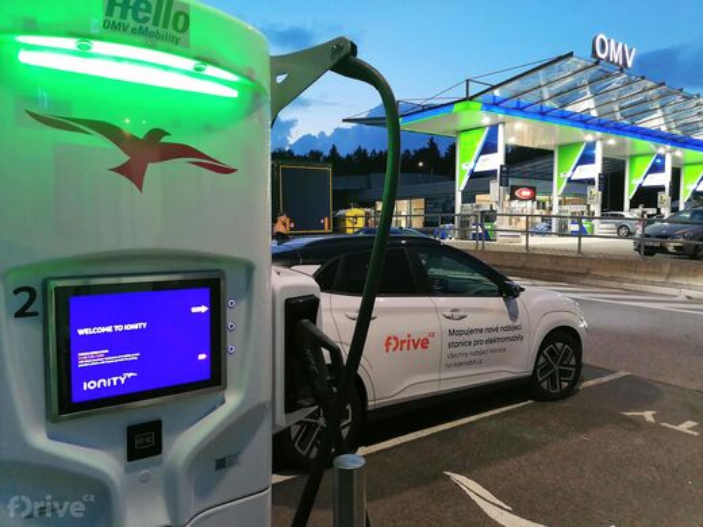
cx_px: 352
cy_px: 264
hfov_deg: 65.3
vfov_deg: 51.4
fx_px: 548
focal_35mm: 27
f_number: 1.8
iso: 250
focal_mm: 5.3
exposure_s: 1/30
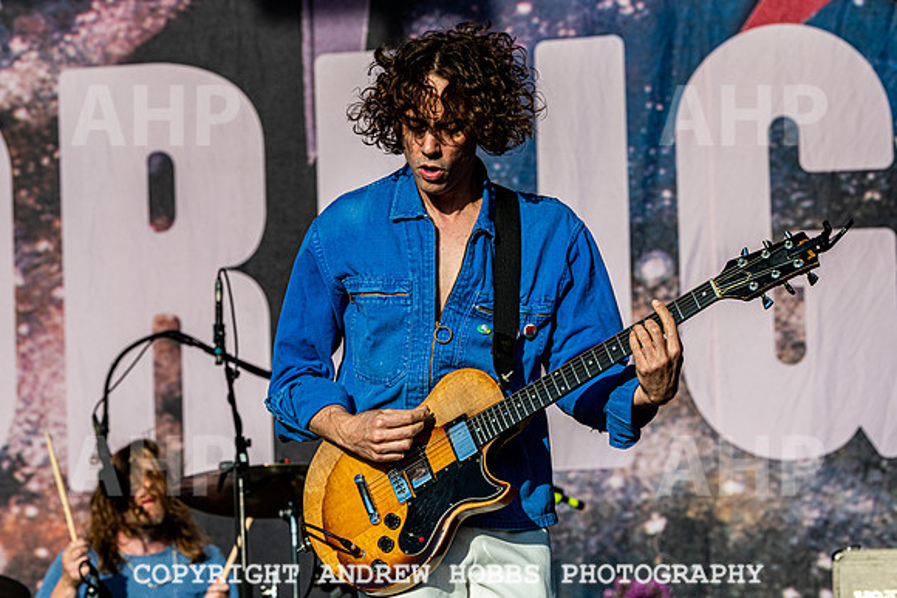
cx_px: 496
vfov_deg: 9.6
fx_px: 3568
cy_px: 267
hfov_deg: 14.3
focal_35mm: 143
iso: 640
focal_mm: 125
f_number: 7.1
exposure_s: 1/1600
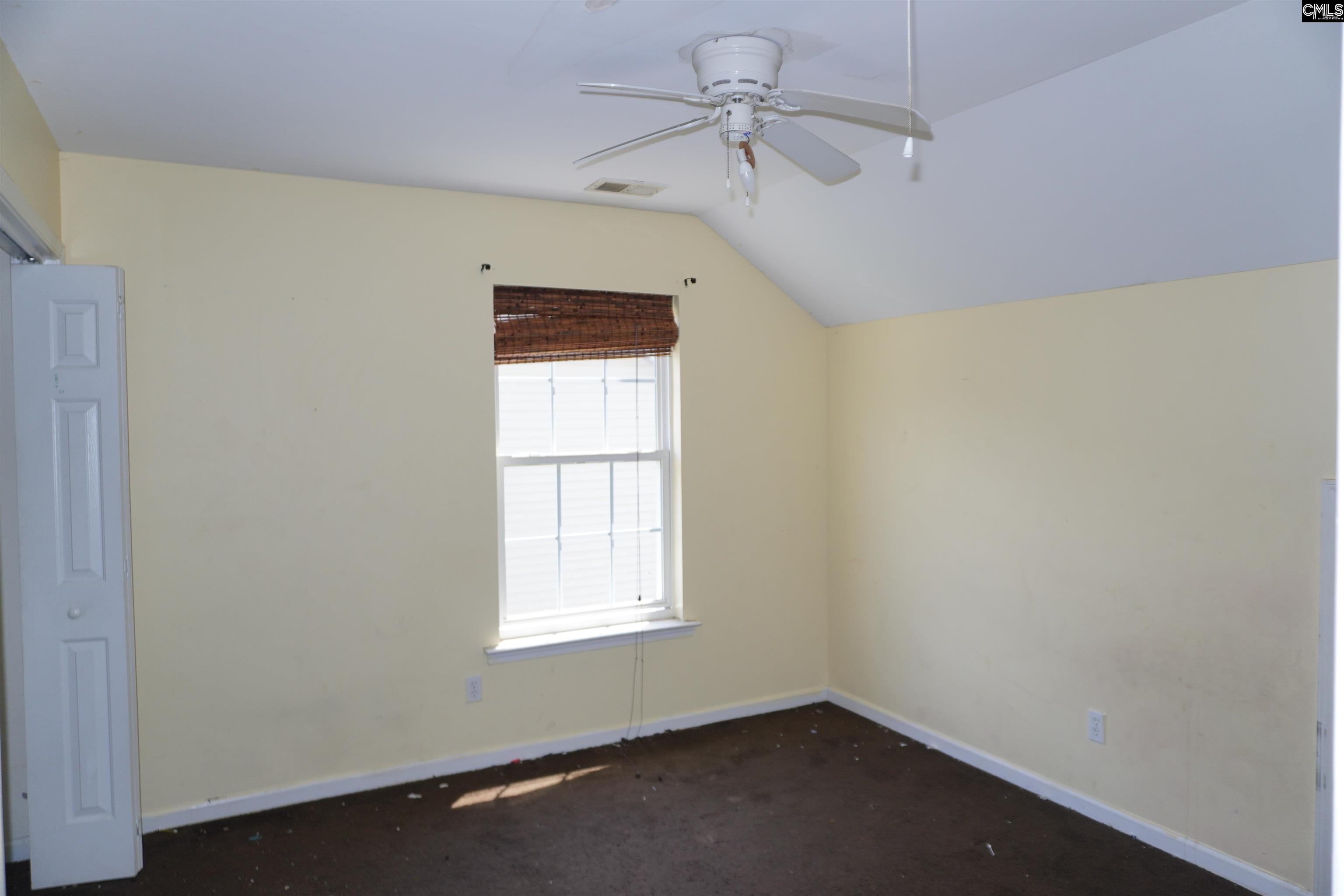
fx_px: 896
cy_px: 448
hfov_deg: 73.7
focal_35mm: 24
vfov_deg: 53.1
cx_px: 672
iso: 200
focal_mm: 16
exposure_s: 1/160
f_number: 4
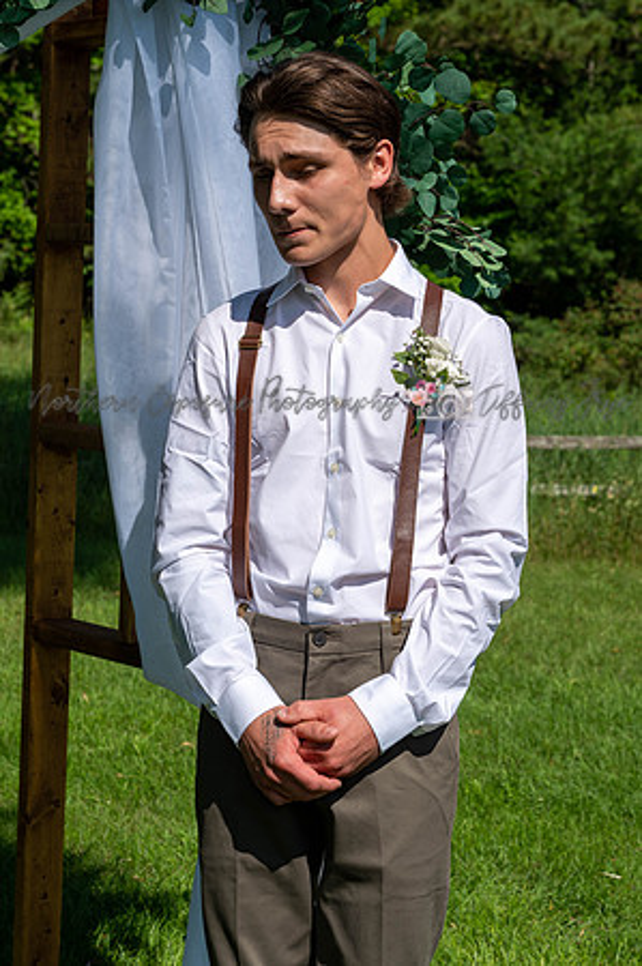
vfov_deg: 28.9
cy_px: 483
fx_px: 1877
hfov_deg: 19.4
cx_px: 321
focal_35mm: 70
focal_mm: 70
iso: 100
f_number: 9
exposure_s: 1/500
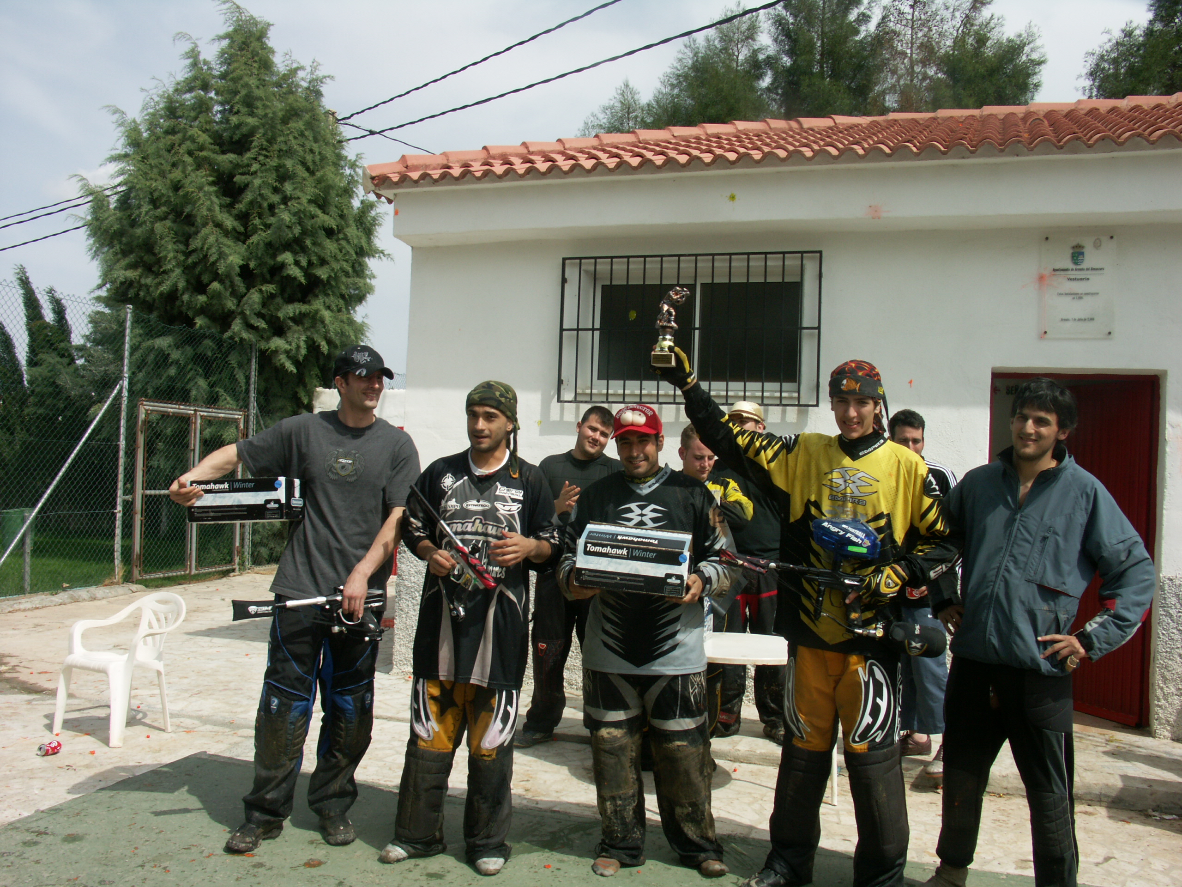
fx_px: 1059
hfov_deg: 58.4
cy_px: 444
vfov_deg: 45.4
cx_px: 591
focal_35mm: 31
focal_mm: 8.01
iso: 64
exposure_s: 1/320
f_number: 7.1
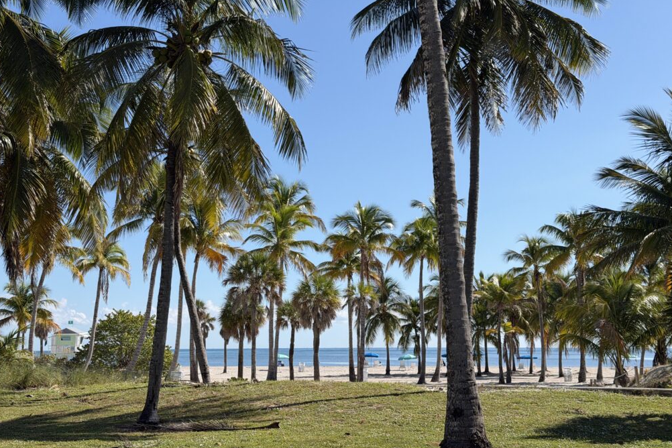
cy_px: 232
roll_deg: +0.3
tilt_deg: +7.3
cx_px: 336
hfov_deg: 38.9
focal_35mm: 51
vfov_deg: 26.5
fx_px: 952
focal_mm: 6.76
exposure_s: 1/5587
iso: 64
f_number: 1.78
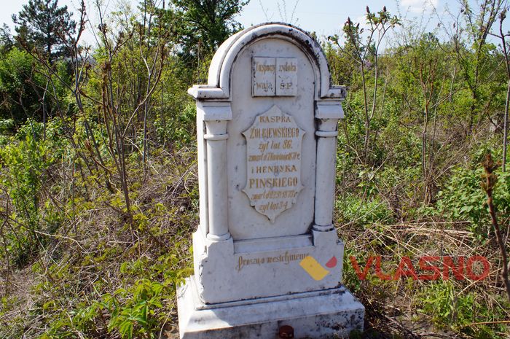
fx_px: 425
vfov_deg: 43.5
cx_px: 255
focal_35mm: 30
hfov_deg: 62.0
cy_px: 170
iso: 100
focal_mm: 20
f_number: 9
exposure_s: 1/125
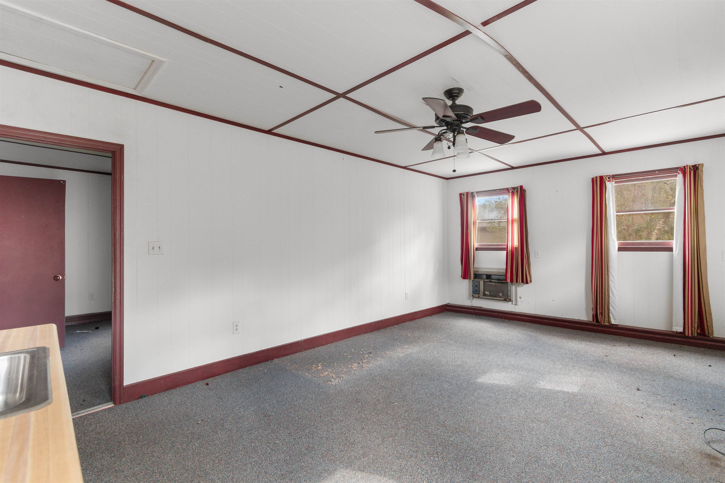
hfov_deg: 100.4
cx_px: 362
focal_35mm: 15
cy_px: 242
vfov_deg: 77.3
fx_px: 302
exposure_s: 2
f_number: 4.5
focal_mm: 10
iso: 100
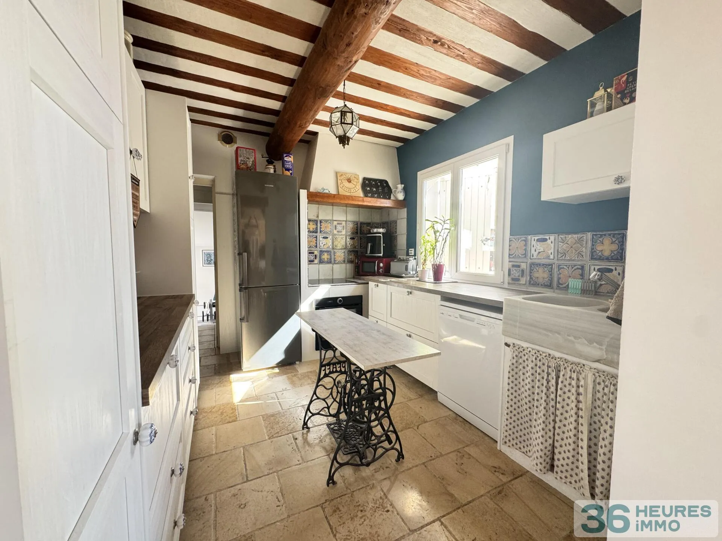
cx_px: 361
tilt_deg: -3.1
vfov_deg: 85.7
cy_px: 270
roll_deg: +1.0
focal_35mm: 14
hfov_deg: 102.1
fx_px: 292
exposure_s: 1/99
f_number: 2.2
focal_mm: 2.22
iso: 200
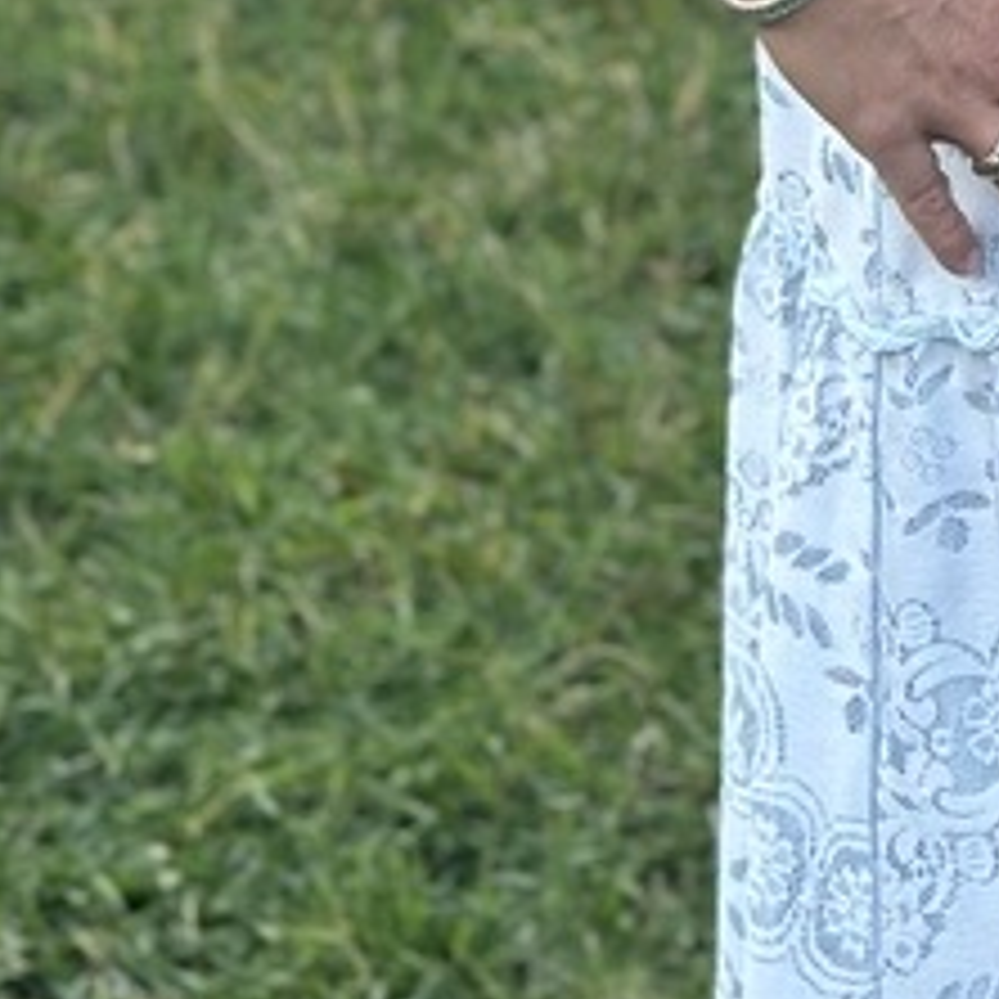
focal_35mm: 196
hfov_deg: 8.6
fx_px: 6400
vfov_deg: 8.3
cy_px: -1274
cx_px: 1719
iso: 80
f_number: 1.78
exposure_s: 1/212
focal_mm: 6.86
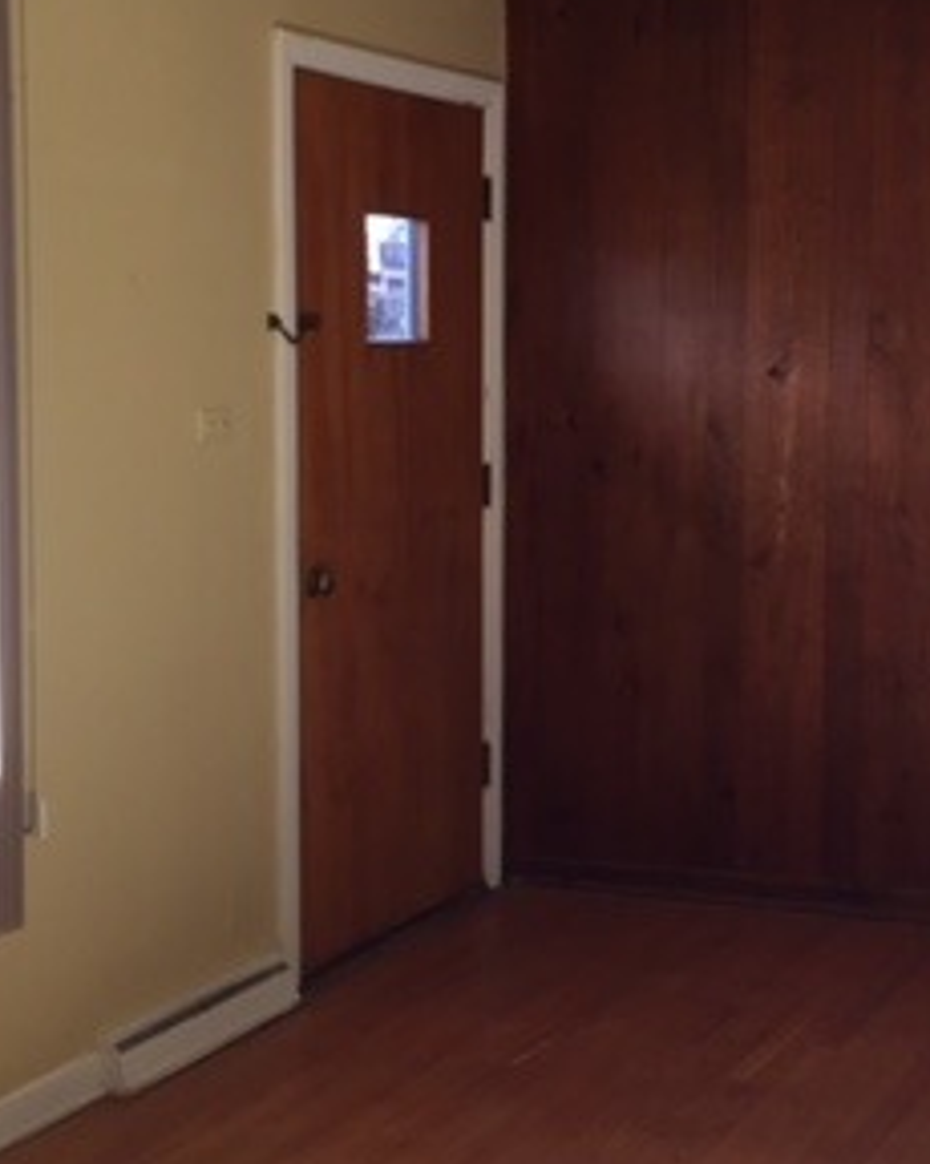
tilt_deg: -5.7
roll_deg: -0.8
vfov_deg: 30.0
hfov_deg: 23.4
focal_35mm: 63
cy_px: 534
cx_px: 869
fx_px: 2170
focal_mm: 4.15
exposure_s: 1/120
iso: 40
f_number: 2.2
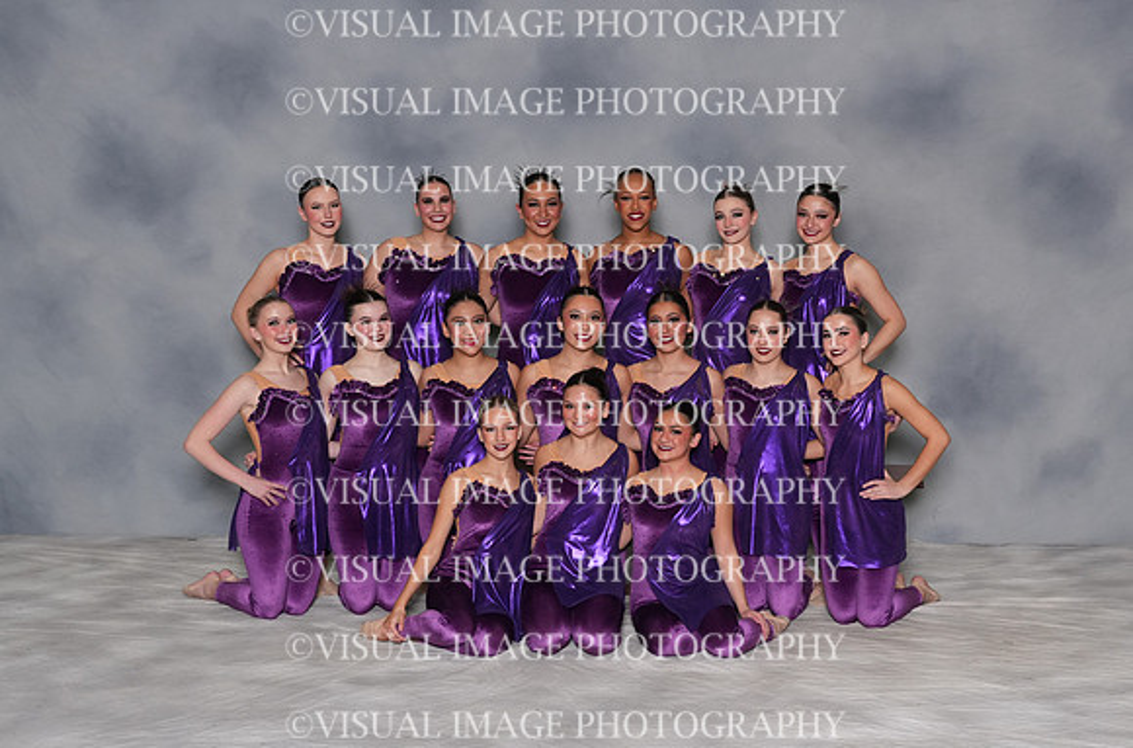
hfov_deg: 39.0
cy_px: 374
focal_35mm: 51
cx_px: 566
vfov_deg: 26.3
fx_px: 1600
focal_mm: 34
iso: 800
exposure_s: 1/125
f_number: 8
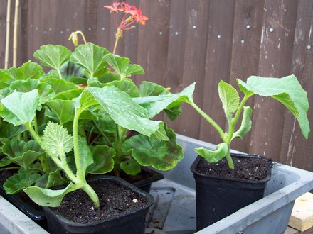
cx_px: 156
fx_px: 407
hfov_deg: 42.1
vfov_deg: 32.2
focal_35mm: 45
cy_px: 117
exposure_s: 1/117
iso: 80
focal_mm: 7.6
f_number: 3
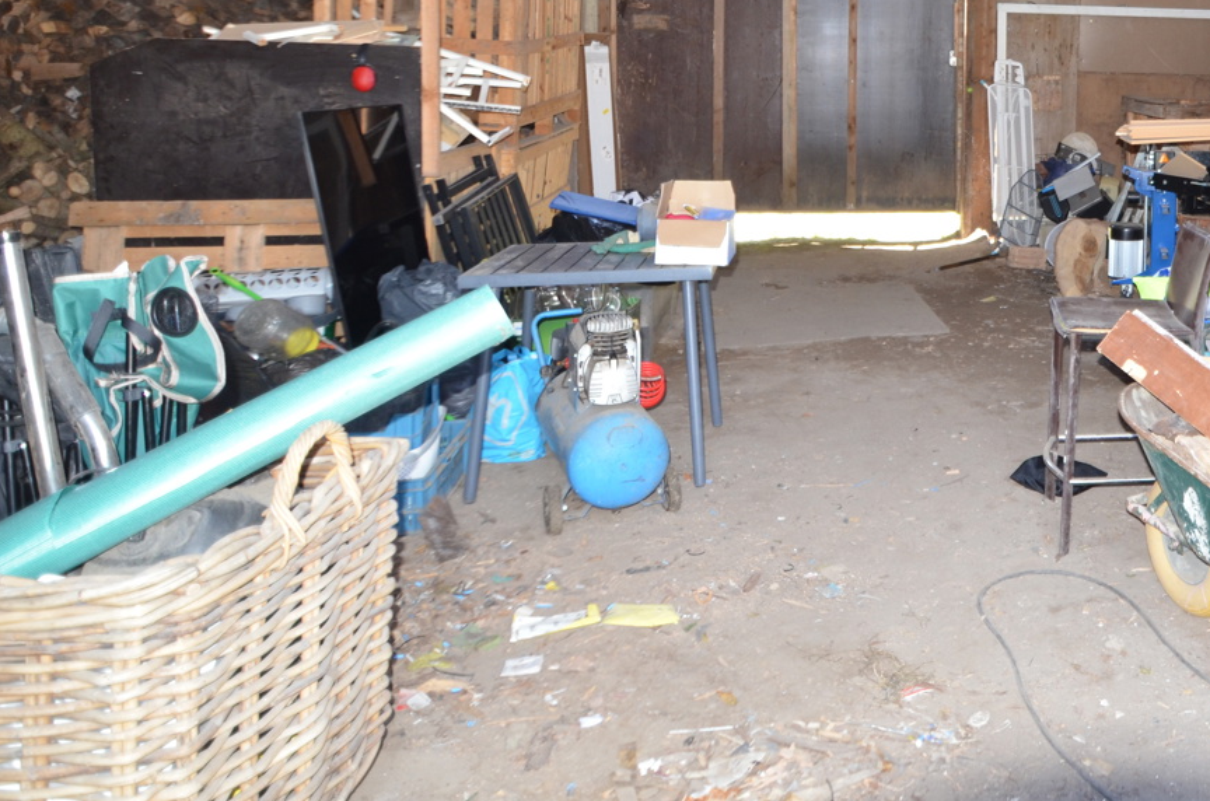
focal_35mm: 35
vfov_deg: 36.0
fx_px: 1170
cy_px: 119
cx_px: 1080
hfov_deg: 49.0
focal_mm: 13
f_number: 3.8
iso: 400
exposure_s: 1/100
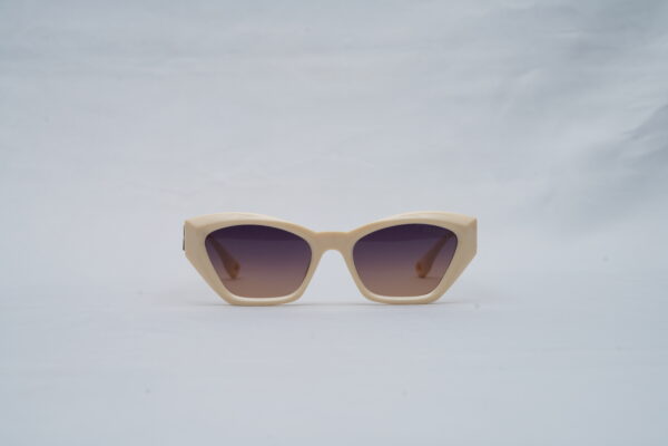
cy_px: 223
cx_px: 334
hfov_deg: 39.6
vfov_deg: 27.0
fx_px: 928
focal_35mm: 50
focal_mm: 50
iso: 100
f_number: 9
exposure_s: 1/160
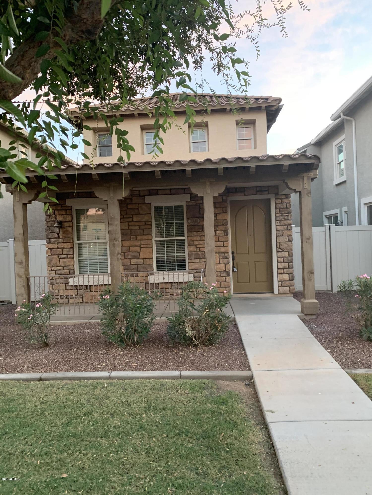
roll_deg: +3.6
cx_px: 186
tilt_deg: +0.6
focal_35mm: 26
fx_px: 373
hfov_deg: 53.1
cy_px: 248
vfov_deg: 67.3
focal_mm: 4.25
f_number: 1.8
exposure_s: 1/60
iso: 250
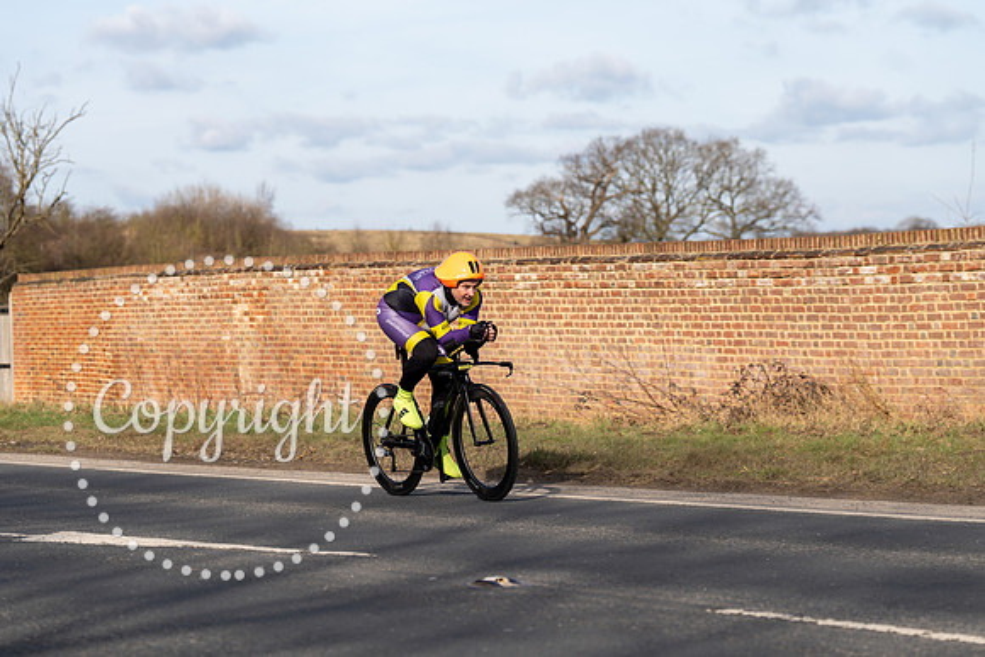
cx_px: 492
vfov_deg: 13.6
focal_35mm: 101
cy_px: 328
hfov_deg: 20.2
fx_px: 2764
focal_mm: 101
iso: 100
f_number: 4
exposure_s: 1/800
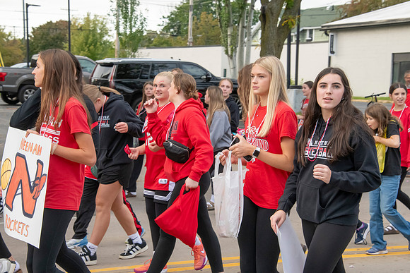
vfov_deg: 14.9
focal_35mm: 92
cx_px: 205
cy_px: 136
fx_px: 1048
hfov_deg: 22.1
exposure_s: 1/320
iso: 3200
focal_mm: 92
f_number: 11
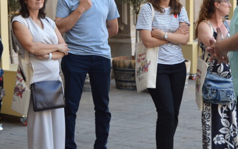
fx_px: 610
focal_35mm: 94
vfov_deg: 13.9
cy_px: 49
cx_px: 130
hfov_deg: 22.1
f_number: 5.6
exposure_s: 1/125
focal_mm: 40
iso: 400
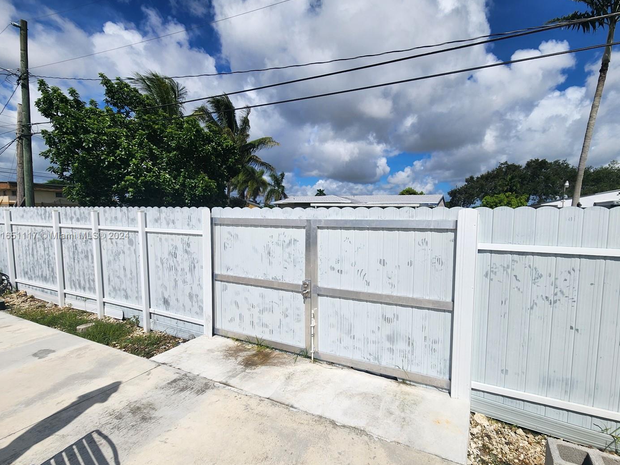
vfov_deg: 81.7
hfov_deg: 97.8
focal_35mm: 15
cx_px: 344
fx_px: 269
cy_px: 236
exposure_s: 1/5335
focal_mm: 2.2
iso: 50
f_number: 2.2
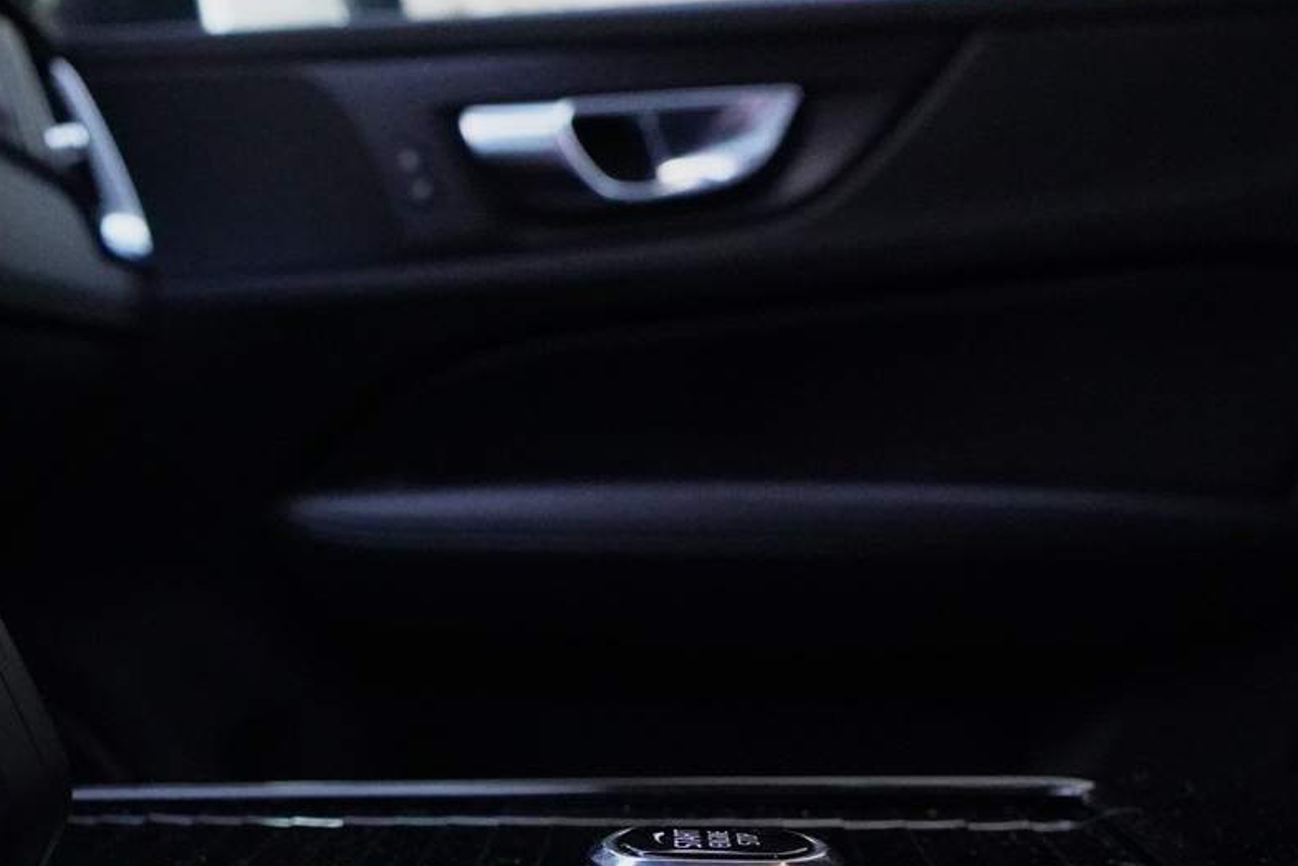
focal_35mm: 49
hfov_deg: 37.3
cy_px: 708
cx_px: 89
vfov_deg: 26.9
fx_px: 1767
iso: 6400
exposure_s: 1/400
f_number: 4.5
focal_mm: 16
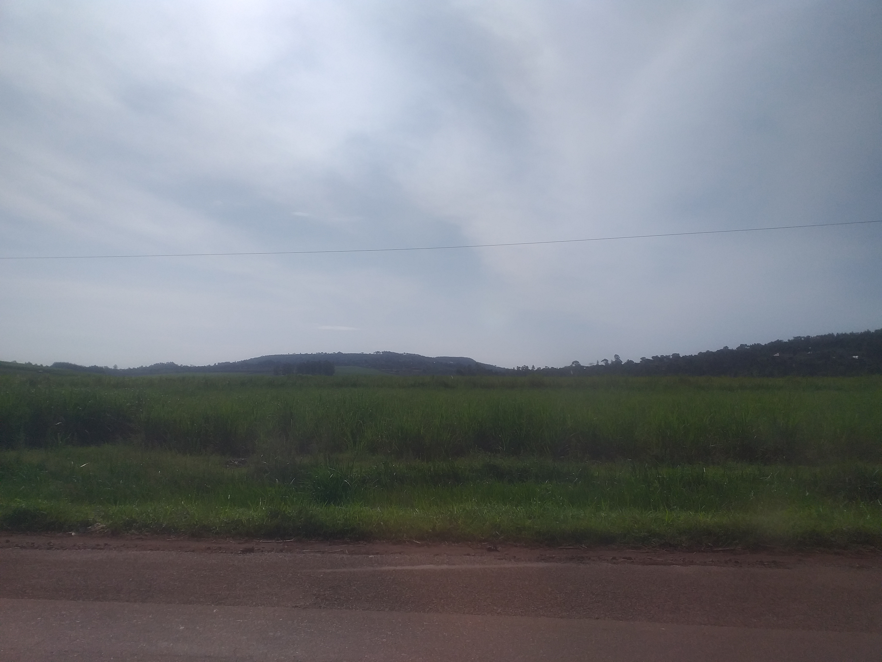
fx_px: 662
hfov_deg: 67.3
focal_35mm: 26
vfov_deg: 53.1
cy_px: 331
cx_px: 441
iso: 40
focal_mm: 3.6
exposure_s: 1/4456
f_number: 1.9
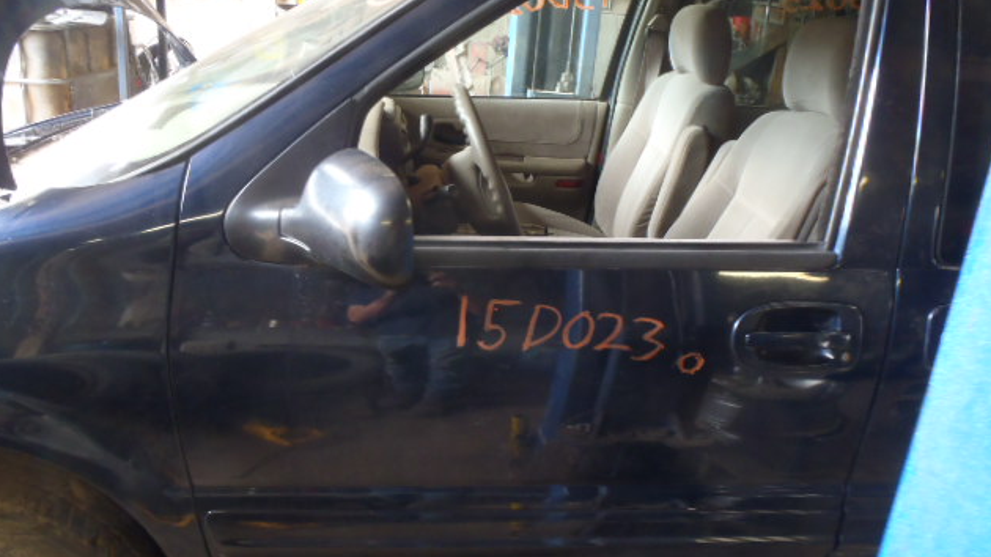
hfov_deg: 62.6
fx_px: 814
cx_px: 494
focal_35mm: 31
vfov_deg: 37.7
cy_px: 283
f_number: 3.9
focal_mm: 5
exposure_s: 1/8
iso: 200
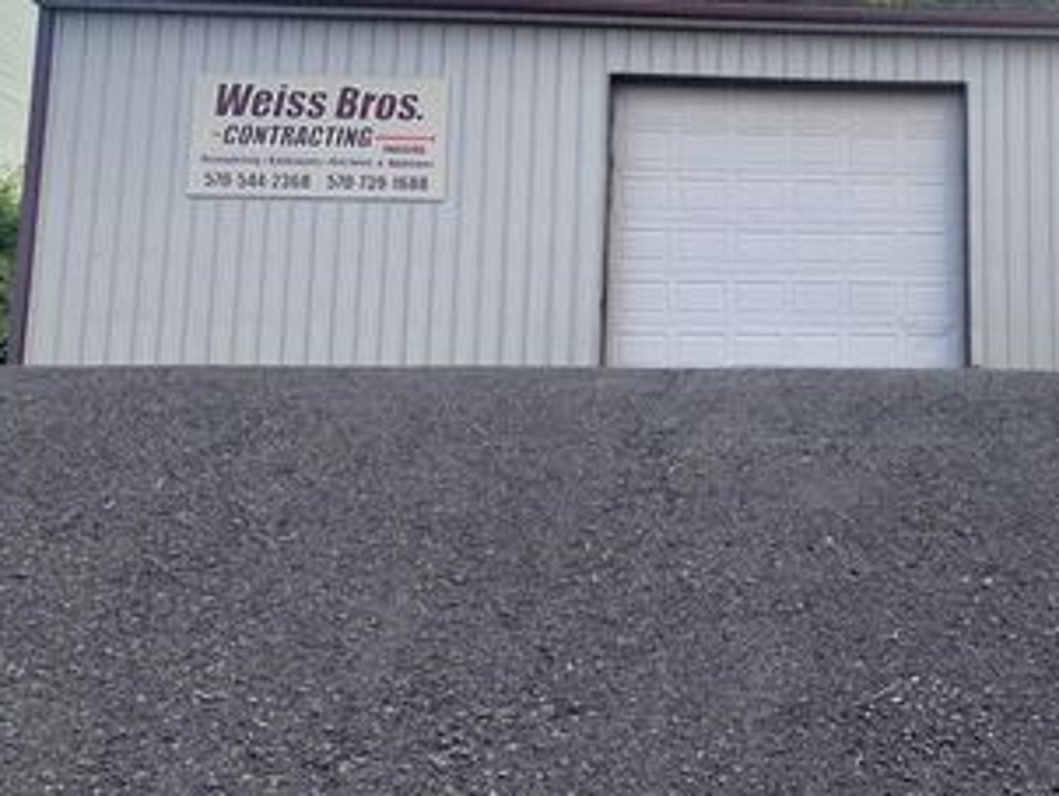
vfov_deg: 33.3
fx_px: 1317
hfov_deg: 42.0
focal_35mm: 43
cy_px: 265
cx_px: 838
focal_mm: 5.96
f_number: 1.6
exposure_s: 1/662
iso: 50
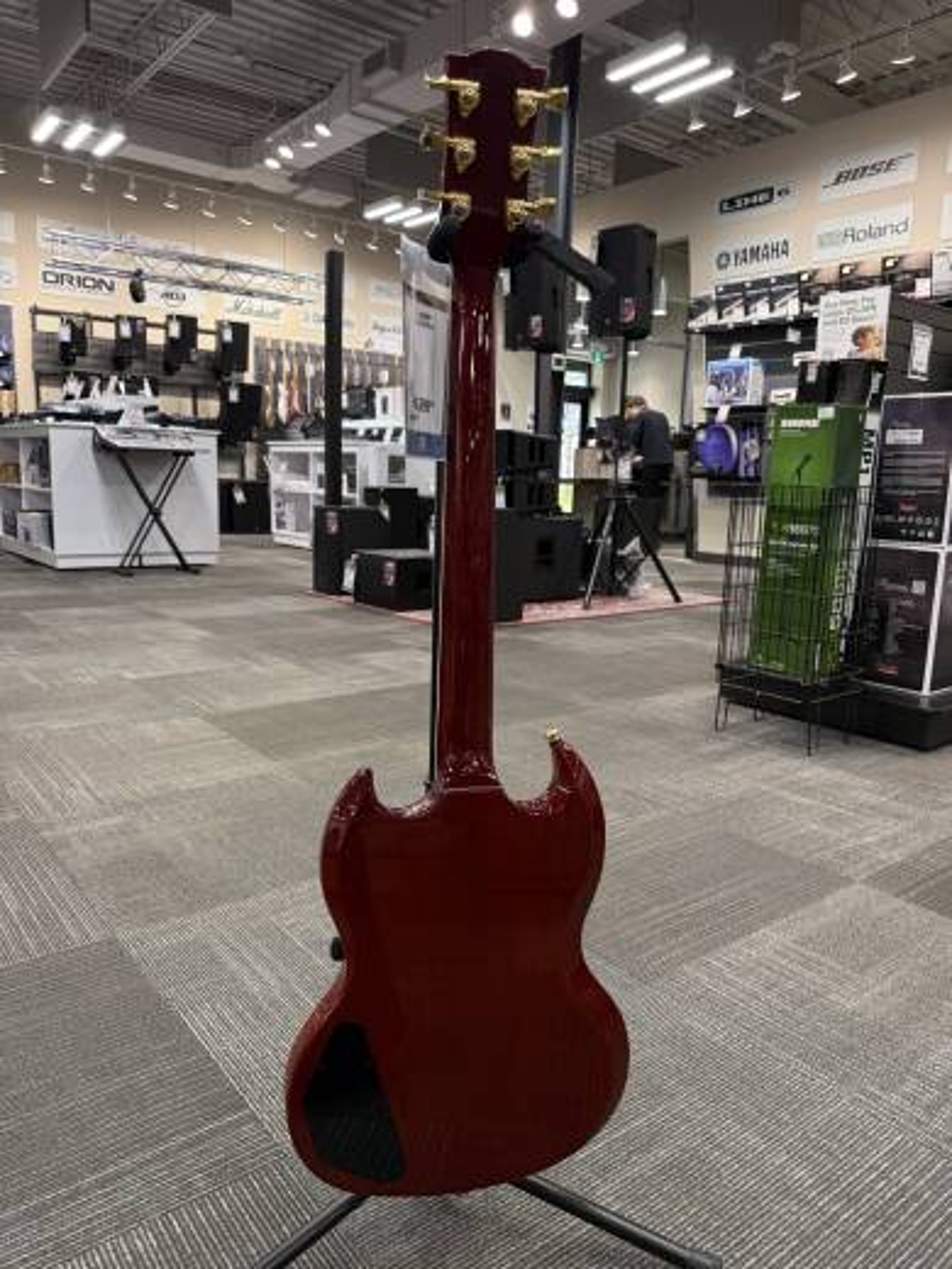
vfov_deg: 71.6
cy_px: 634
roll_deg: -1.4
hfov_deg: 56.8
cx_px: 476
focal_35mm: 24
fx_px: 880
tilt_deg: -10.0
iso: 100
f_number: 1.78
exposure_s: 1/60
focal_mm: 6.76
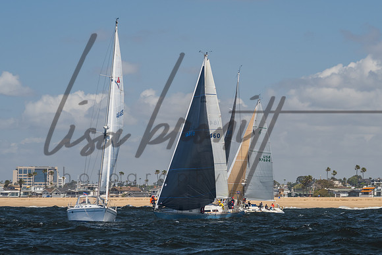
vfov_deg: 6.7
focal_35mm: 204
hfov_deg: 10.1
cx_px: 239
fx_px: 2170
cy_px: 135
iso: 100
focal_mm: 120
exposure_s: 1/250
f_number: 6.3
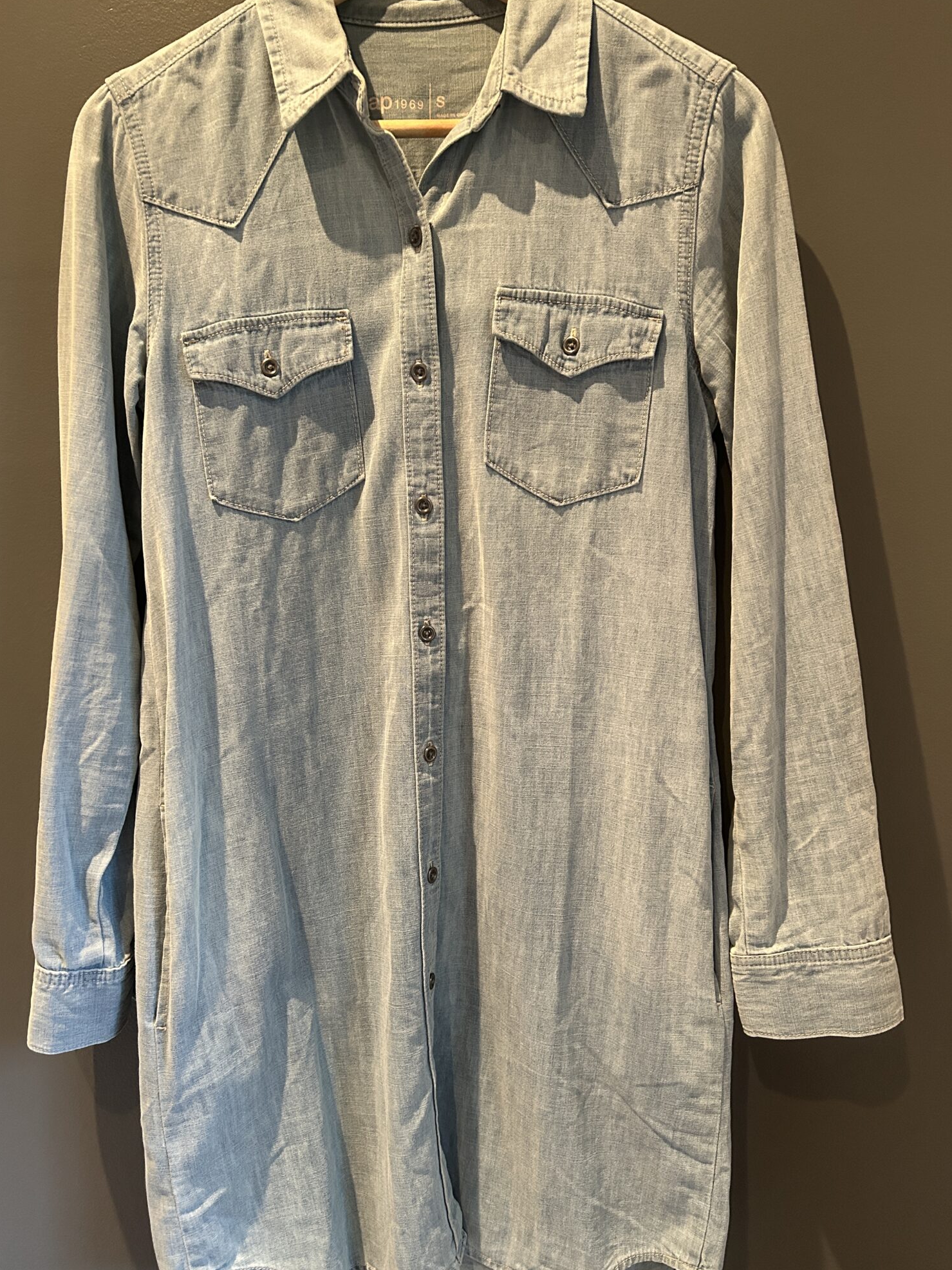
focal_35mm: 27
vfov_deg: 65.3
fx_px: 990
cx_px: 460
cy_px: 652
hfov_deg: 51.3
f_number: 1.5
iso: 400
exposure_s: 1/60
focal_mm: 5.7
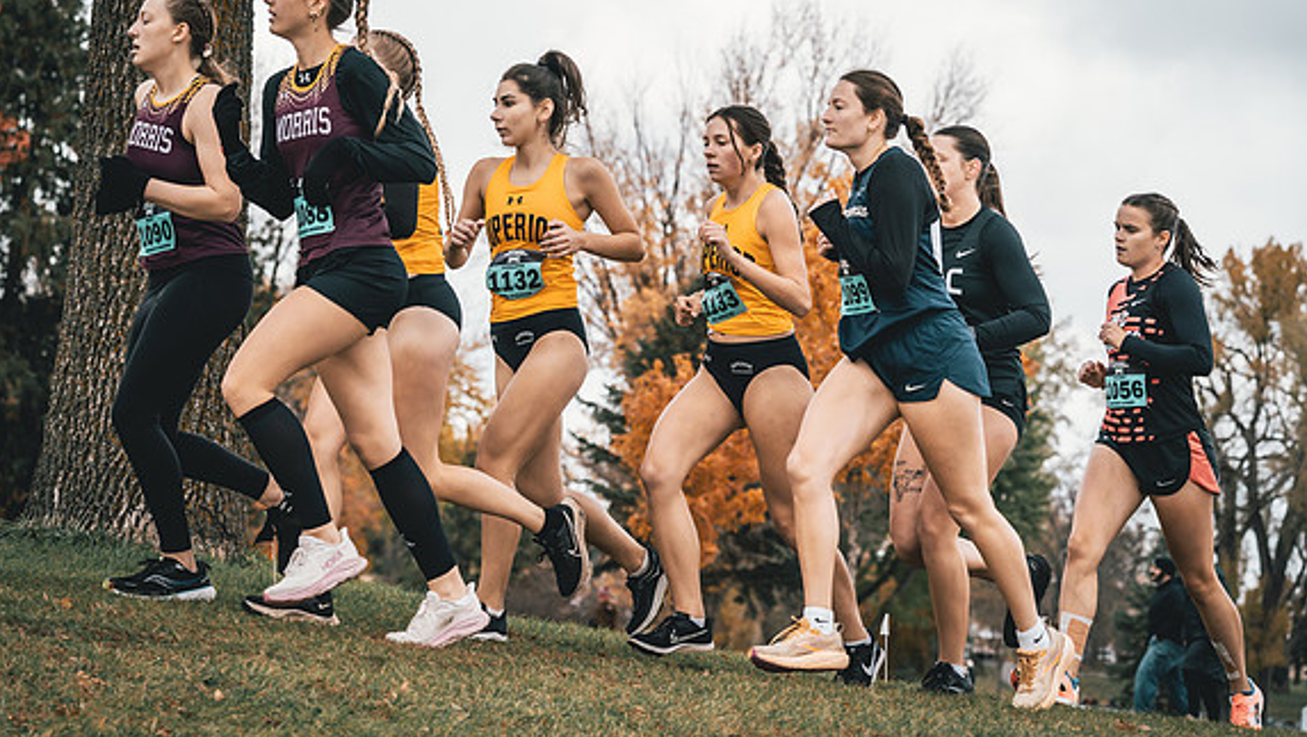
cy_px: 325
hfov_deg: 17.3
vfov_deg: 9.8
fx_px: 4300
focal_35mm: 124
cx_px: 648
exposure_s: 1/800
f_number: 6.3
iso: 400
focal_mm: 117
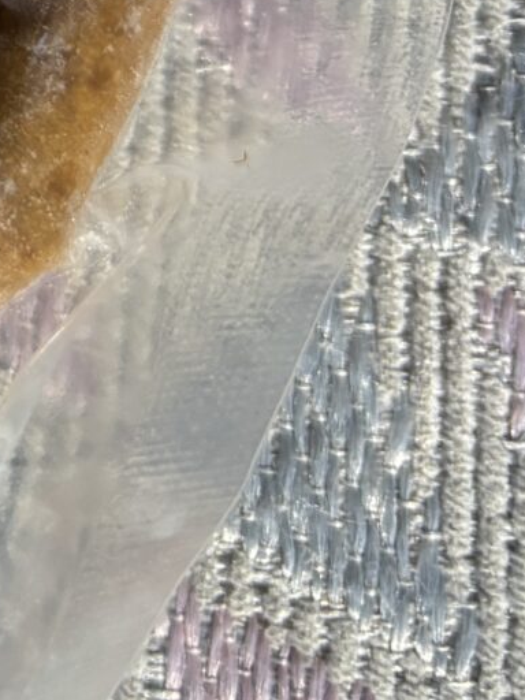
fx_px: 2629
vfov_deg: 13.6
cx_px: -581
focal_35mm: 130
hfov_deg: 10.4
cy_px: -544
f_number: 1.6
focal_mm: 5.96
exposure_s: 1/143
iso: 40
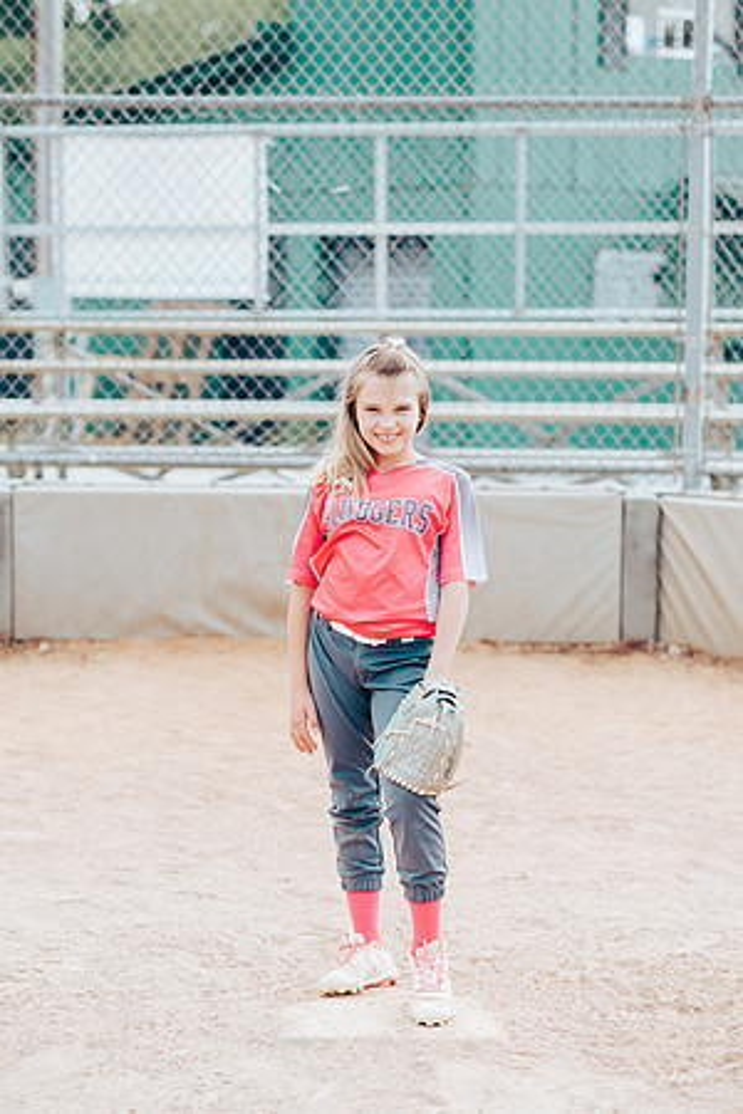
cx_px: 372
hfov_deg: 16.1
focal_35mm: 85
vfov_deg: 23.9
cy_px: 557
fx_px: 2631
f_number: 2.8
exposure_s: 1/640
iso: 160
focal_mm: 85
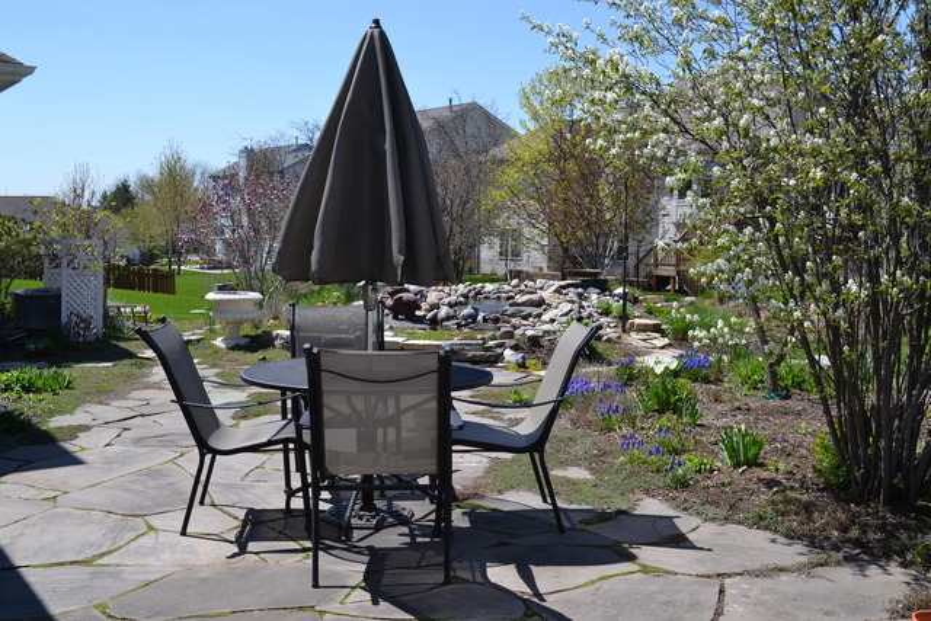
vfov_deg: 36.9
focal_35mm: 36
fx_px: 931
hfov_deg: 53.1
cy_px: 310
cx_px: 466
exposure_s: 1/200
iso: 100
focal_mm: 24
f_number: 7.1
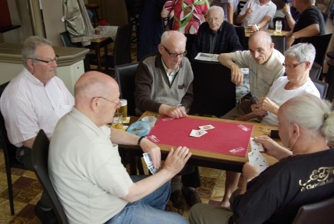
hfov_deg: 49.5
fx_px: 362
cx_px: 167
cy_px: 112
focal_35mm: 39
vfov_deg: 34.3
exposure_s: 1/60
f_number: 5
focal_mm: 26
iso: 400
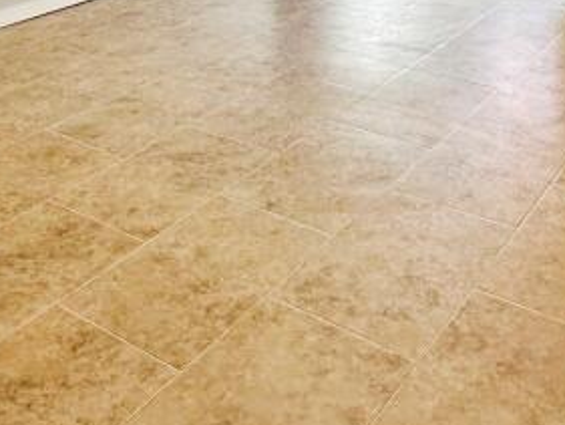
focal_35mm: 51
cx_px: 304
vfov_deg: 23.3
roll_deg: +1.0
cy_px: -204
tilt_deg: -1.5
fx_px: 833
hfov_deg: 37.5
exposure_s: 1/99
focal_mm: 2.22
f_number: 2.2
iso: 64
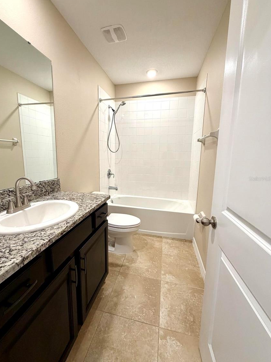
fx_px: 157
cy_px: 179
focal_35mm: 15
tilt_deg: -8.1
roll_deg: -1.2
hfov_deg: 81.6
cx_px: 127
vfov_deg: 98.2
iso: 250
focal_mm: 2.22
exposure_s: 1/120
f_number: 2.2
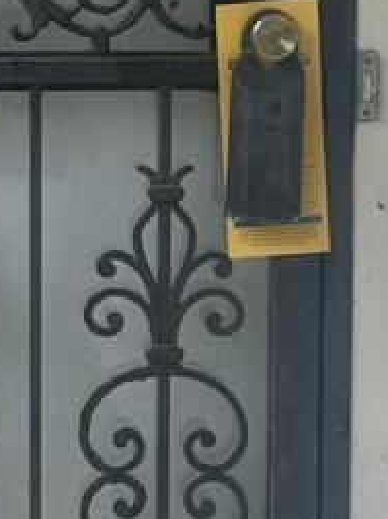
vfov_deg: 10.4
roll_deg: -2.3
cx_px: 31
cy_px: 283
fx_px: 2847
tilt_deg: -5.3
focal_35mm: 190
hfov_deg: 7.8
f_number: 1.78
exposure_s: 1/424
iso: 80
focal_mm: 6.86
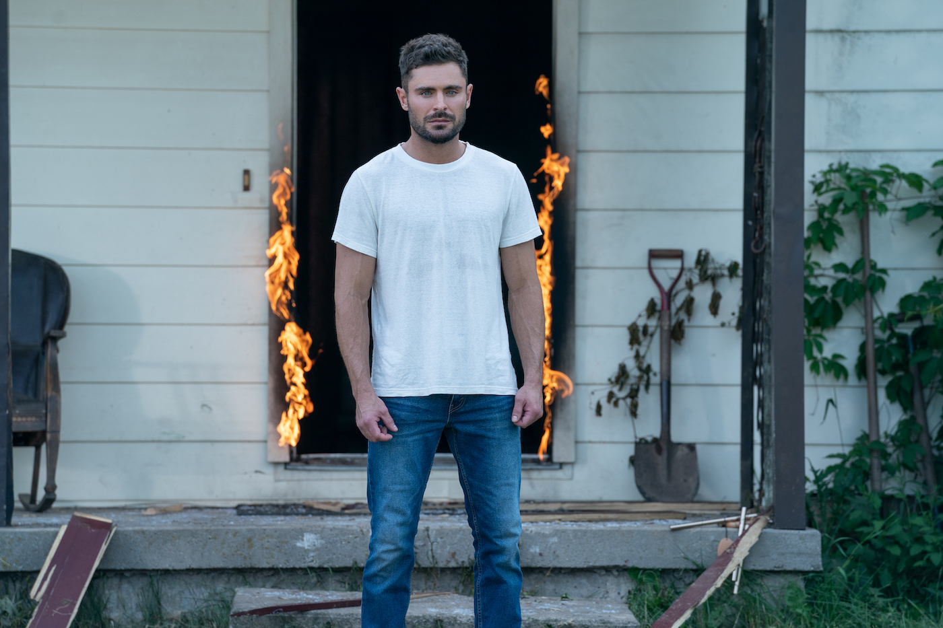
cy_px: 314
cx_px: 472
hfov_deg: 10.3
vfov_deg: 6.9
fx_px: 5238
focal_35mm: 200
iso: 400
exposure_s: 1/640
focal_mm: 200
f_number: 5.6
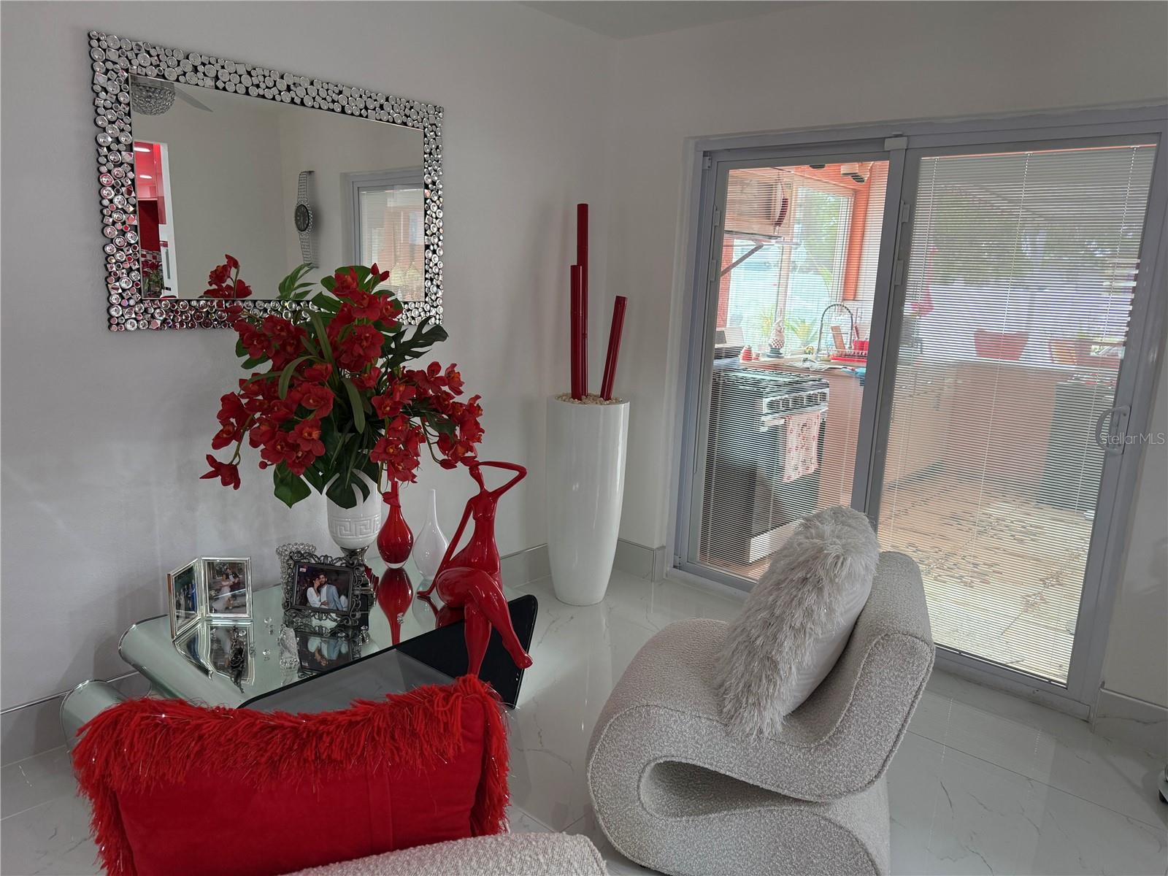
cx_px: 584
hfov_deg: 71.6
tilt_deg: -10.2
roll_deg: -2.6
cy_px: 438
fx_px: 810
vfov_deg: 56.8
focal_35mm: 24
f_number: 1.78
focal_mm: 6.76
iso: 160
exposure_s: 1/121
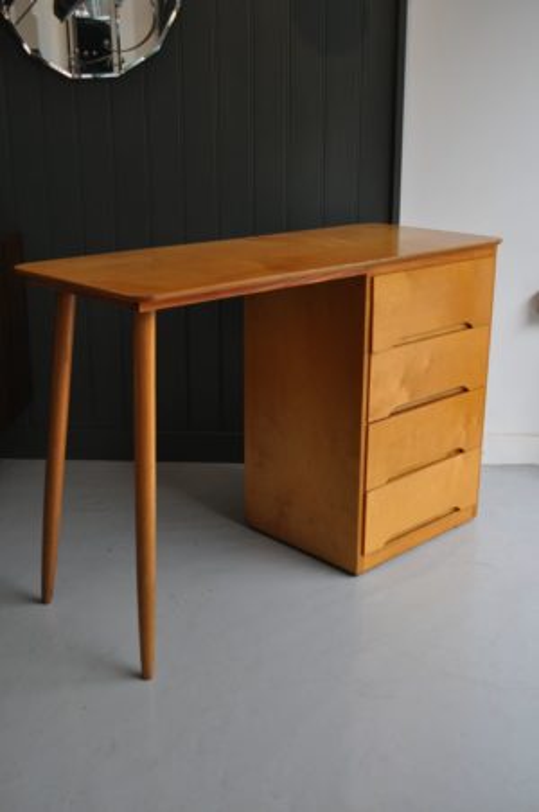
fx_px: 946
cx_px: 270
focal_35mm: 42
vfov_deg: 46.5
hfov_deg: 31.8
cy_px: 406
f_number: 5.6
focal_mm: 28
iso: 400
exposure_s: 1/125
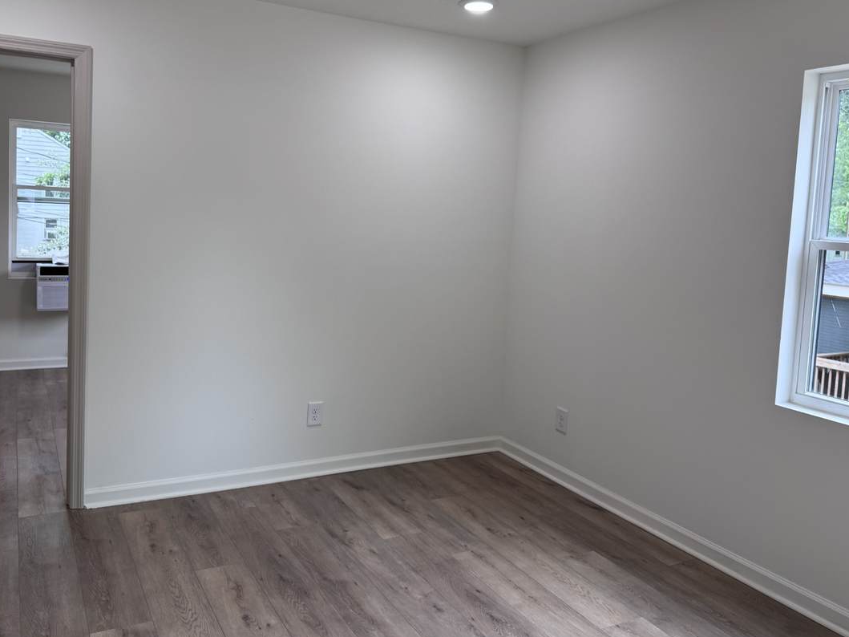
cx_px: 390
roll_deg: -3.3
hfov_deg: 61.6
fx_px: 711
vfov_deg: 48.0
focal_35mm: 29
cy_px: 263
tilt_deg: -4.7
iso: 50
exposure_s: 1/121
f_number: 1.78
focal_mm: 6.76
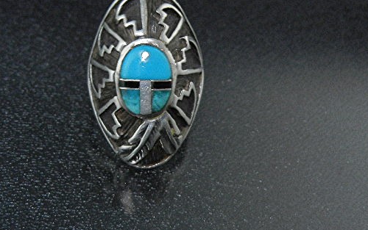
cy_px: 88
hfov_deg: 25.8
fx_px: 803
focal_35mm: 80
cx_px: 152
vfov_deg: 16.3
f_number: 8
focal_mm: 10.6
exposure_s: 1/30
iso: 800
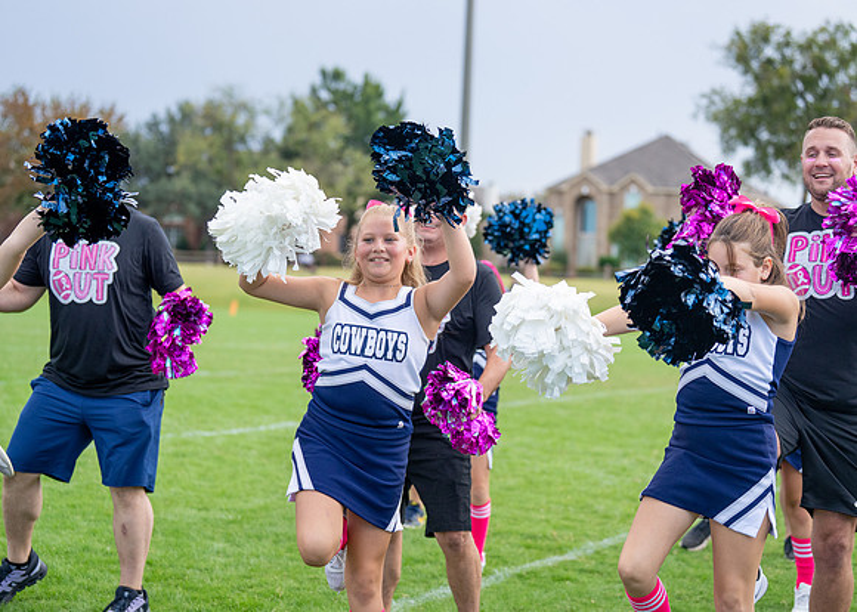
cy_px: 306
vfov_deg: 18.8
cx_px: 428
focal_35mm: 76
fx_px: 1845
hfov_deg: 26.2
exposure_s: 1/4000
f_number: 2.8
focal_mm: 70
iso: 500
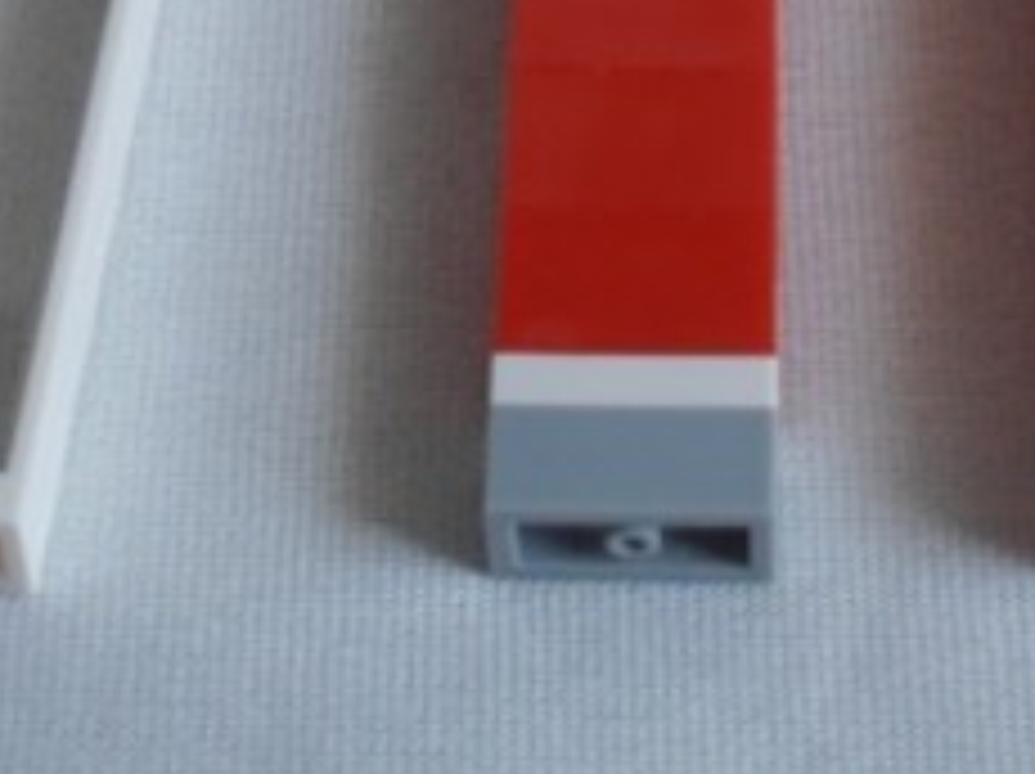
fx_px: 4331
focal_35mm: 145
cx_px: 540
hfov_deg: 13.6
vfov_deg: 9.6
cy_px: -673
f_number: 3.9
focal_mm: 6.61
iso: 80
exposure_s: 1/80
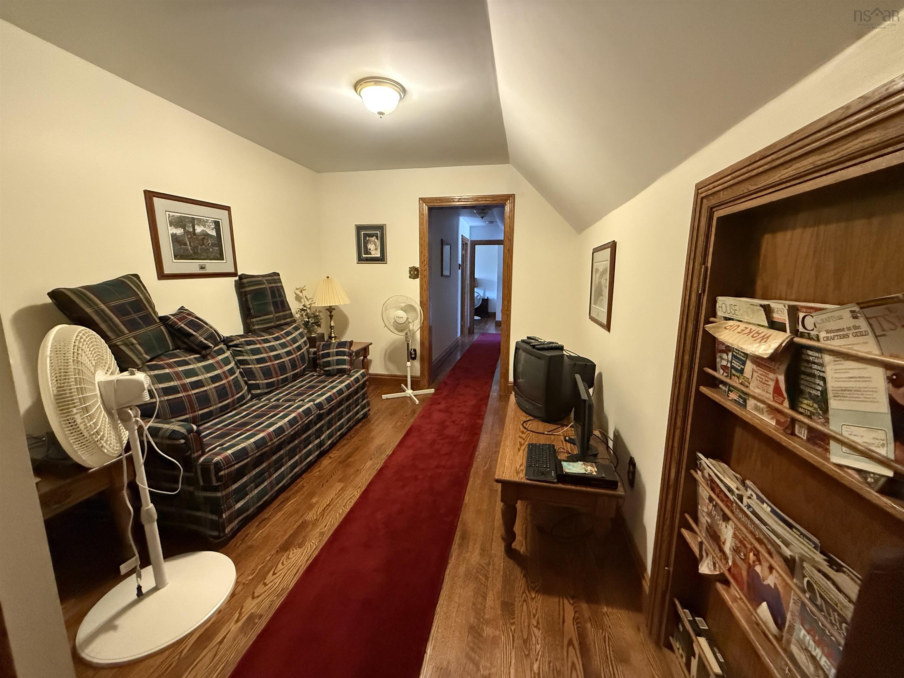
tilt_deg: -8.7
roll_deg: -0.2
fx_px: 366
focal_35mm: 14
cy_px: 339
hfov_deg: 102.1
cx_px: 452
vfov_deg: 85.7
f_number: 2.2
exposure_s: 1/60
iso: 800
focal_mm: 2.22
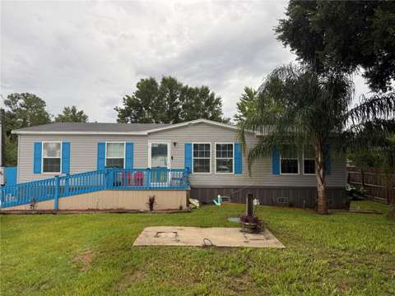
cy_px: 148
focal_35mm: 24
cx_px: 198
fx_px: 274
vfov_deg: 56.8
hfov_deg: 71.6
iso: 80
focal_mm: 6.76
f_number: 1.78
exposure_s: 1/397
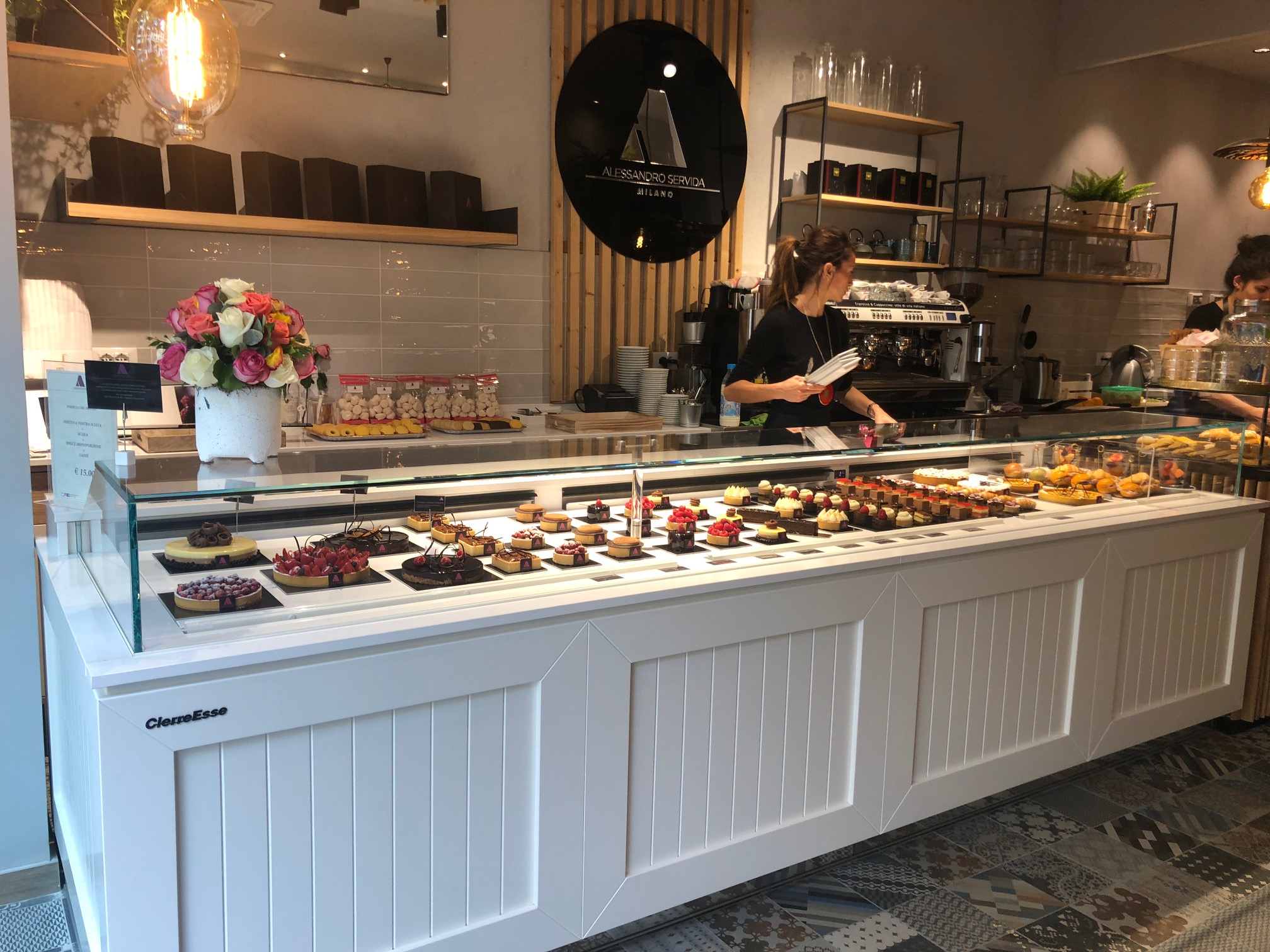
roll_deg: -1.8
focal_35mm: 28
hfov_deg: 63.4
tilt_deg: -7.2
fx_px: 1027
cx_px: 635
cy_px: 476
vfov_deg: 49.7
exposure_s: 1/50
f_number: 1.8
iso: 25
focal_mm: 4
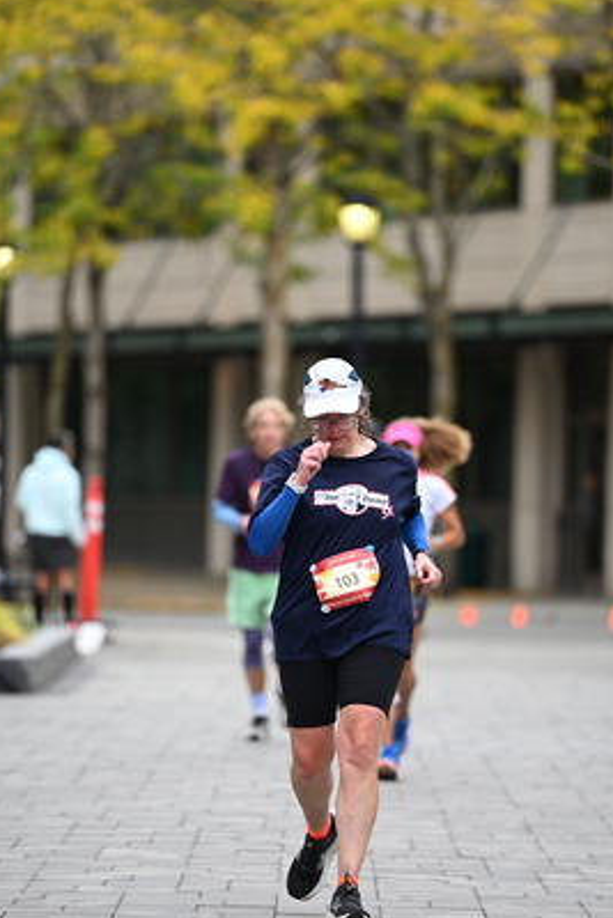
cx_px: 320
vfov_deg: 7.5
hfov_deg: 5.0
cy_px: 470
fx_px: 7017
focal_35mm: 275
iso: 640
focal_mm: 200
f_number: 2.8
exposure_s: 1/2500
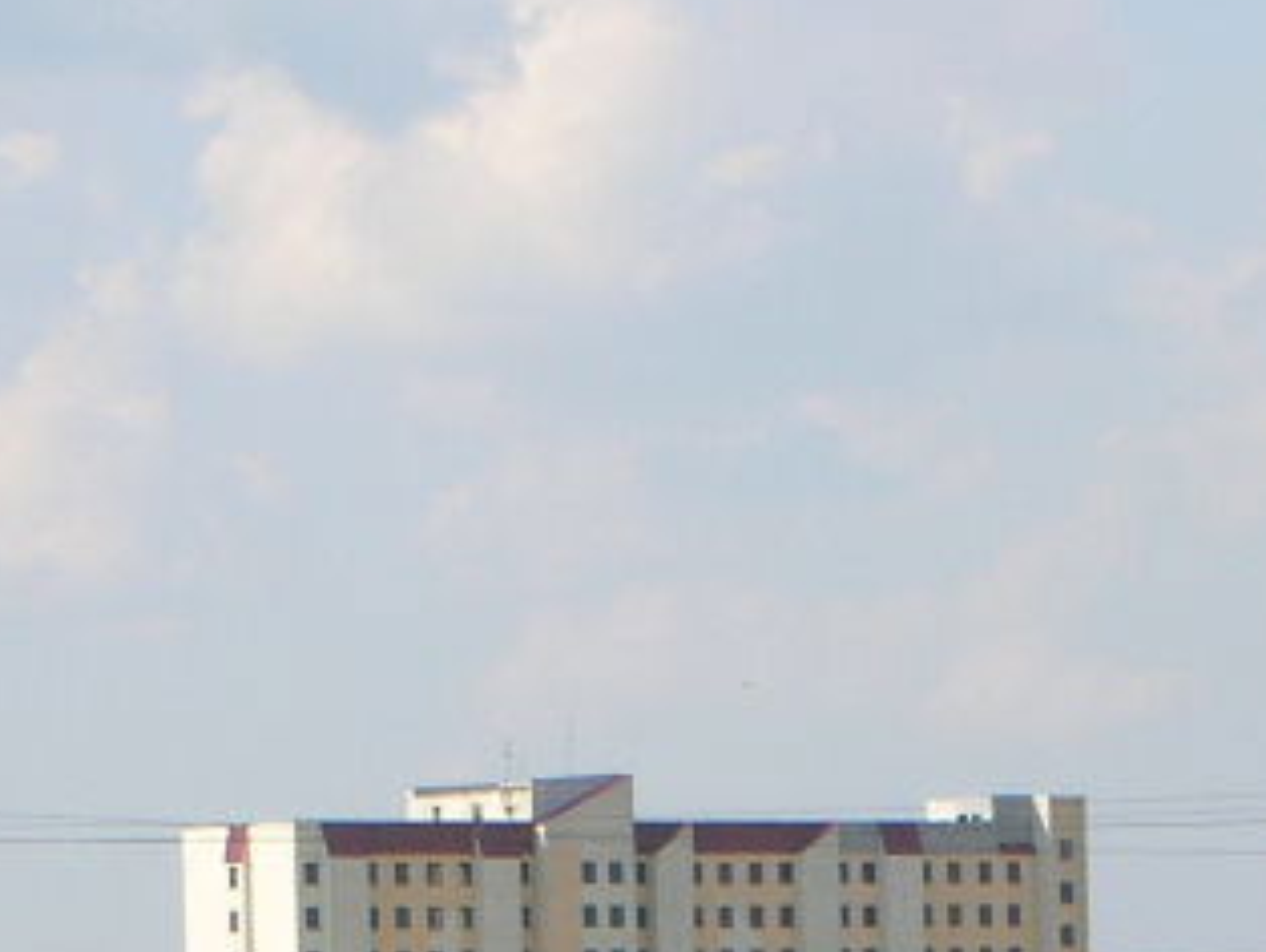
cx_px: 613
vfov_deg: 4.3
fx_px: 12517
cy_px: 1291
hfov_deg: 5.8
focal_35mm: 342
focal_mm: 17.4
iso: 50
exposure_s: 1/343
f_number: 4.9
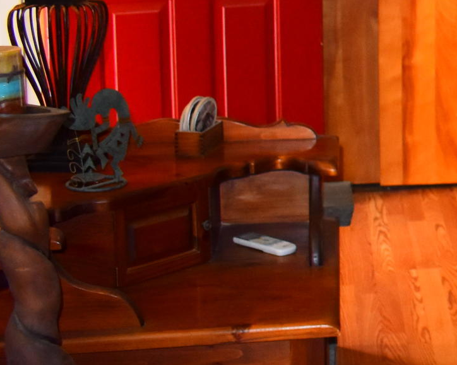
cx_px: 903
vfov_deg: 14.5
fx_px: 1420
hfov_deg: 15.0
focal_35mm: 105
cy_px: 39
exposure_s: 1/60
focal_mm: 18
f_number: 3.5
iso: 800
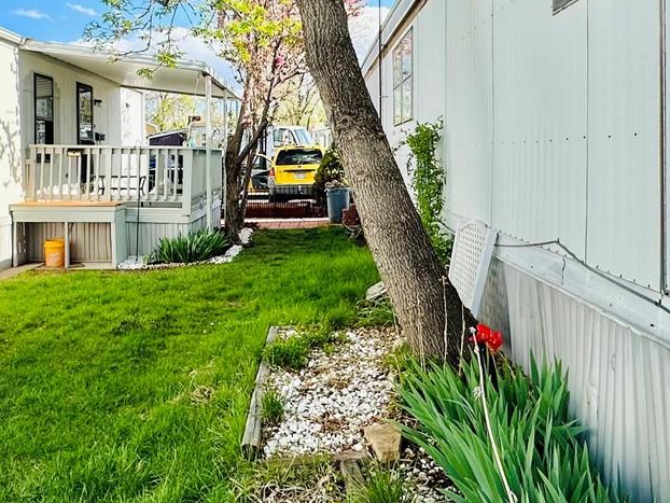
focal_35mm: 36
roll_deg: +0.1
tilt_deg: +0.1
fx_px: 697
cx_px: 269
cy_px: 158
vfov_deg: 39.1
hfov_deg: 51.0
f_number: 2.2
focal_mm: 2.22
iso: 40
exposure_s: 1/1052
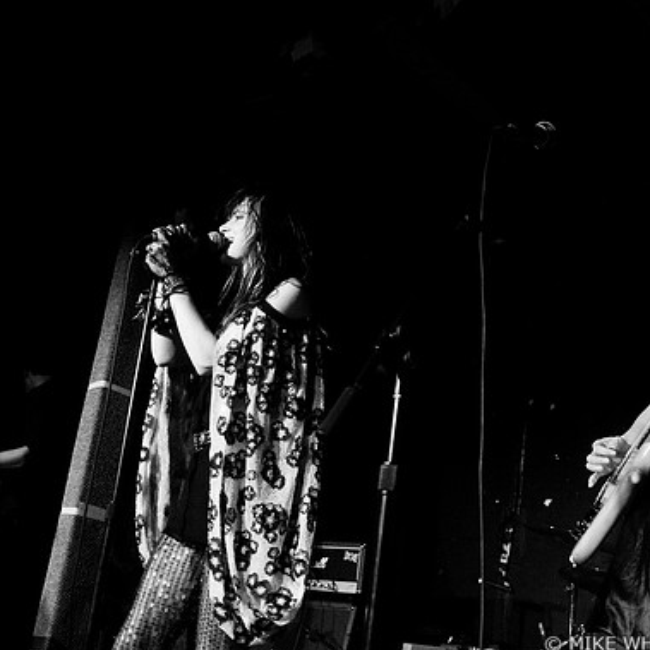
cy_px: 328
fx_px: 829
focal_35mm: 39
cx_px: 427
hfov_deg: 42.3
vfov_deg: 42.8
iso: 1000
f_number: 2.8
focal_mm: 20
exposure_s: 1/50
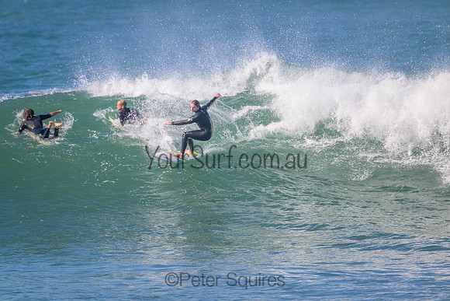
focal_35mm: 800
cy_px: 150
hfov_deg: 2.6
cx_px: 225
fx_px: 10002
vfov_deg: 1.7
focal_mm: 800
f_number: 11
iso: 1600
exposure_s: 1/2000
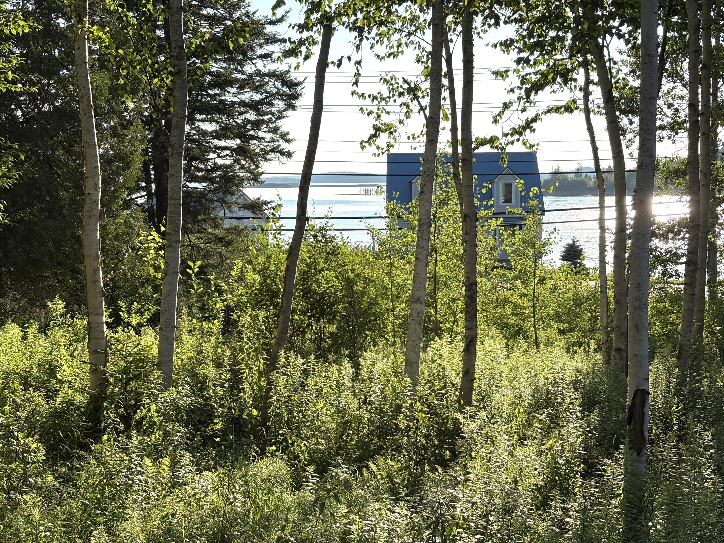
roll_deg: +0.7
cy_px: 272
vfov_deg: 28.0
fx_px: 1088
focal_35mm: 52
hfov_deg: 36.8
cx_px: 362
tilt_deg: -4.5
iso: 40
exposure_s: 1/2141
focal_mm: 5.96
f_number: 1.6
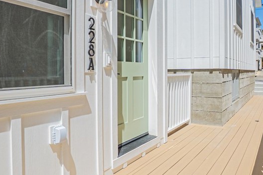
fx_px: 212
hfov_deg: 62.6
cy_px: 74
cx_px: 167
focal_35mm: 29
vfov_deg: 44.8
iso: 400
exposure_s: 1/8000
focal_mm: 10
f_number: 8
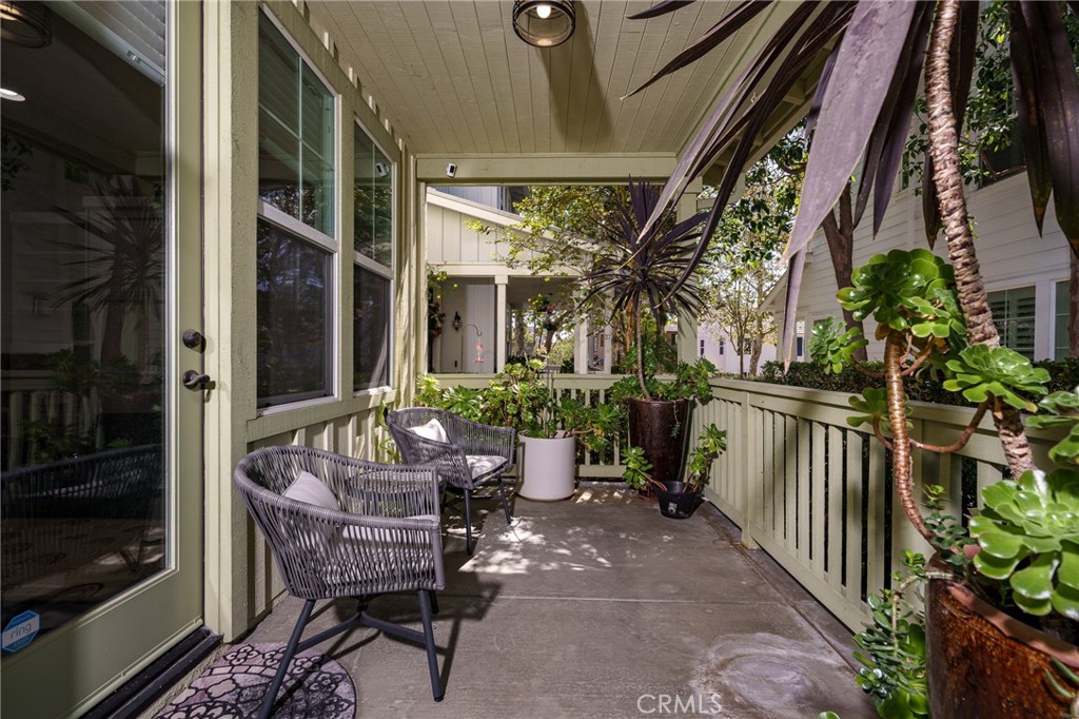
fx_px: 479
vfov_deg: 73.7
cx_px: 540
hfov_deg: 96.8
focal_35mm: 16
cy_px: 360
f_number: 8
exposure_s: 1/200
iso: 100
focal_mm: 16
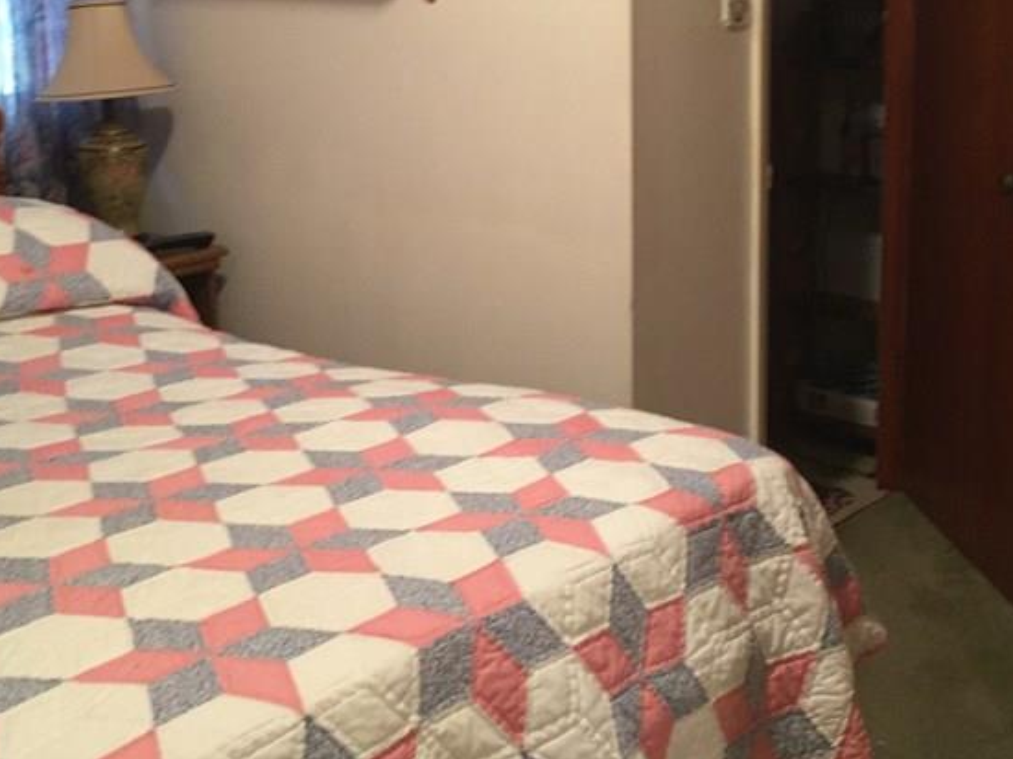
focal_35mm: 54
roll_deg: +0.4
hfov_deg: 35.6
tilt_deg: -10.7
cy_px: 232
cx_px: 521
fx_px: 1580
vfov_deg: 26.8
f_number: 2.2
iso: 250
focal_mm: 4.15
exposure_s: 1/24
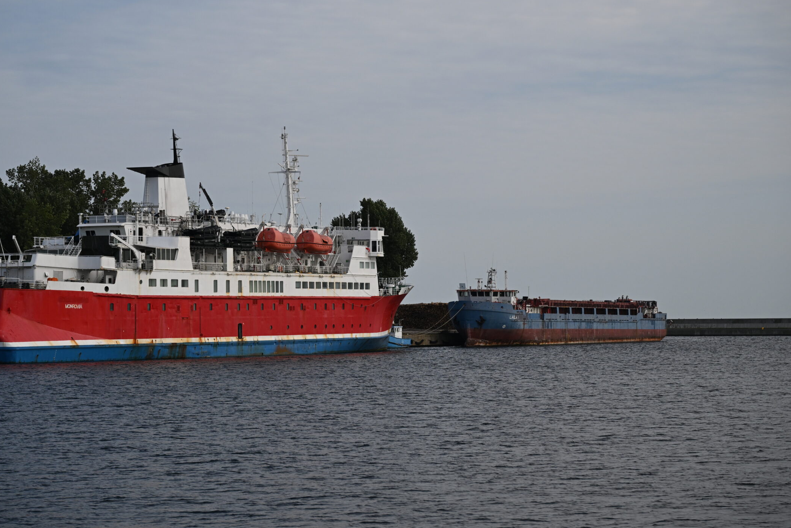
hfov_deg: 21.7
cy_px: 217
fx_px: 2065
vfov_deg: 14.5
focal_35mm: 94
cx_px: 358
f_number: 4
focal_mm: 77
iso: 400
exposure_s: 1/6400
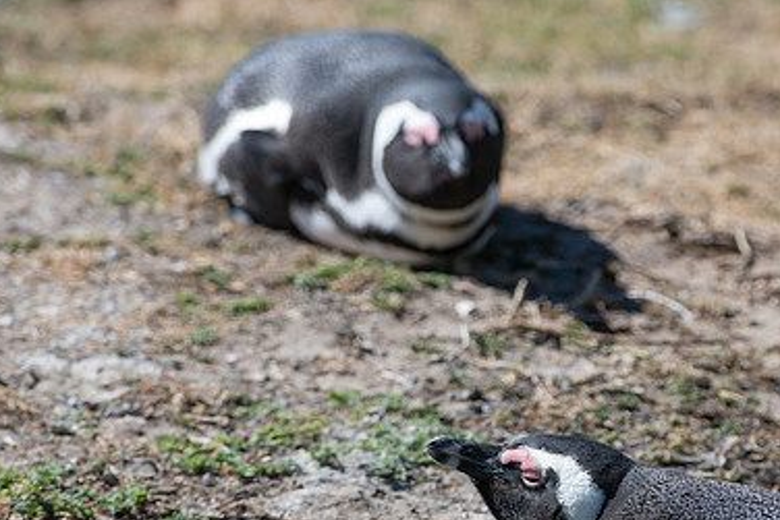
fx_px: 20070
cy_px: 395
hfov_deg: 2.2
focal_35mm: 926
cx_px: 521
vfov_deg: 1.5
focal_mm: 600
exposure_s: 1/1600
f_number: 8
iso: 400
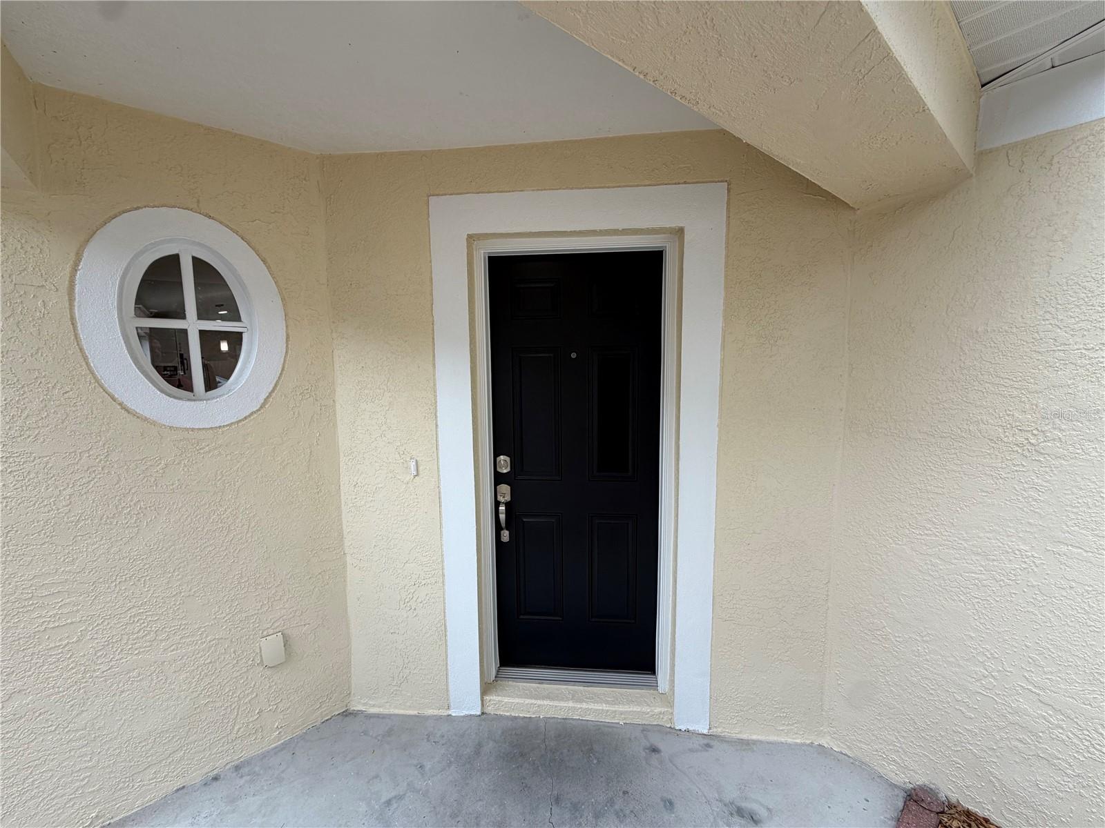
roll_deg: +0.6
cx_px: 552
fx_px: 447
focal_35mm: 14
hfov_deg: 102.1
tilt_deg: -6.3
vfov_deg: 85.7
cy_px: 414
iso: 40
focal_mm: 2.22
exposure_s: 1/241
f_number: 2.2
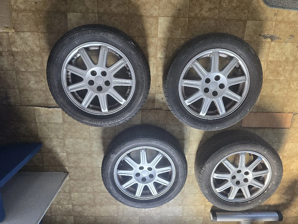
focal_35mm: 23
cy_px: 112
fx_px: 198
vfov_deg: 58.9
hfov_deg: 73.9
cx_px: 149
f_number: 1.7
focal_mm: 6.3
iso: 160
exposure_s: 1/101
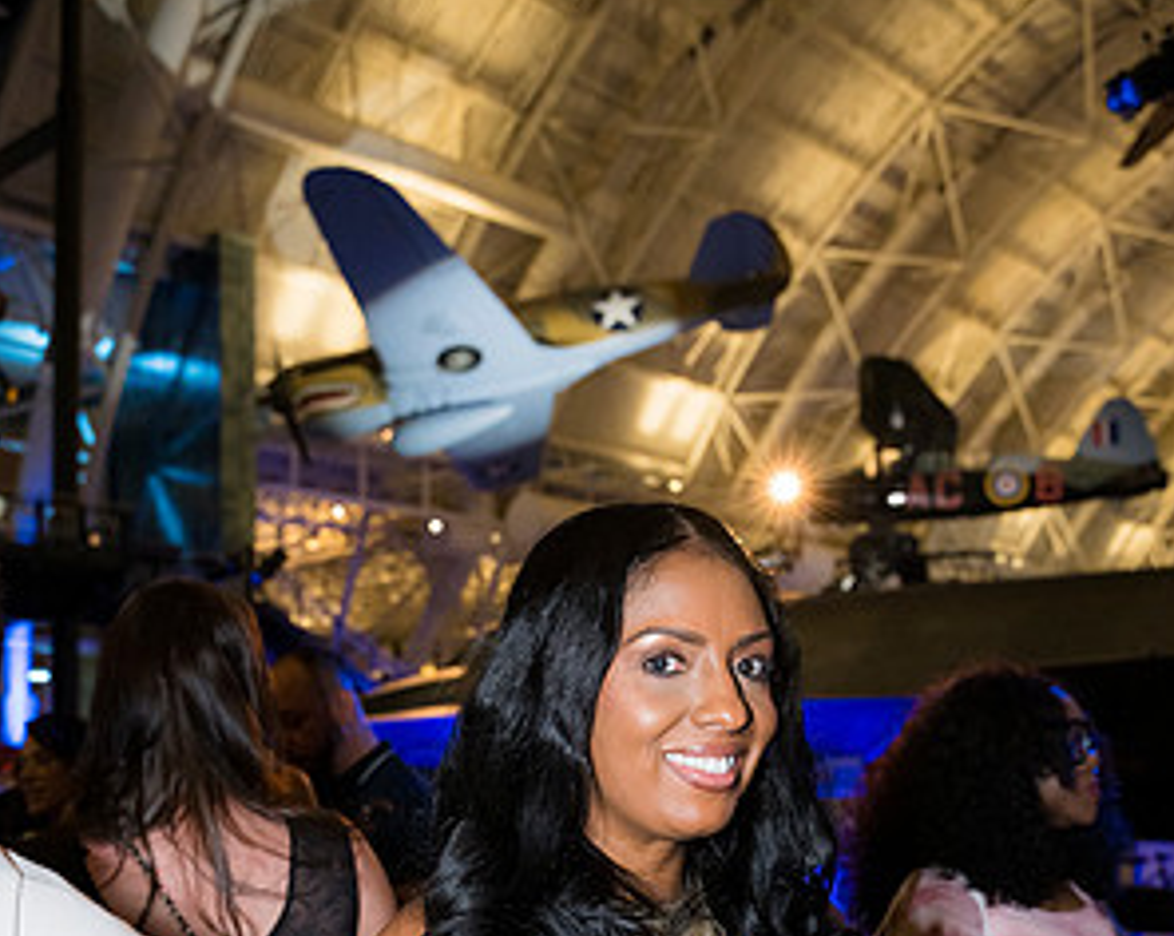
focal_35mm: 40
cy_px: 841
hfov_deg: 45.8
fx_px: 1388
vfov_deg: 35.1
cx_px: 587
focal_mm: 28
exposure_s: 1/160
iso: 3200
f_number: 4
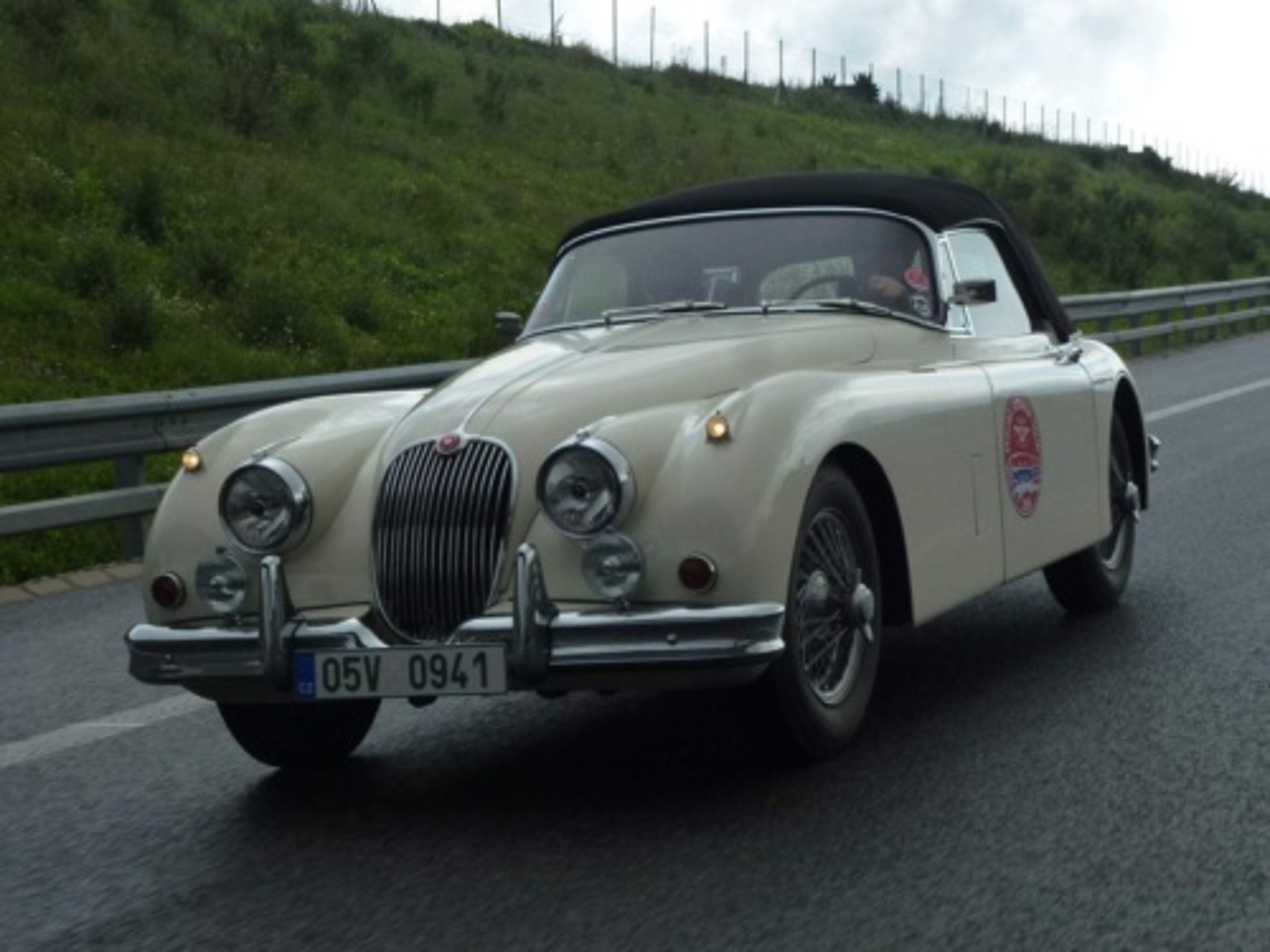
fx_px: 2605
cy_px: 476
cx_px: 635
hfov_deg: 27.4
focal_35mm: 71
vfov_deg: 20.7
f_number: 4.7
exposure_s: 1/800
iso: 160
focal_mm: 12.7
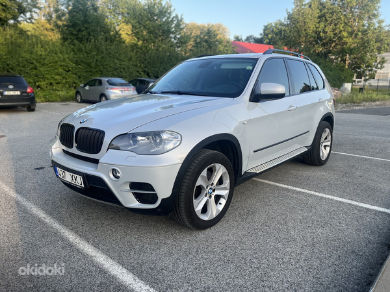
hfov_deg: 67.3
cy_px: 146
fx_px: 293
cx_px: 195
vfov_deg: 53.1
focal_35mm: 26
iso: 50
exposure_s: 1/487
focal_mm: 5.1
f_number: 1.6
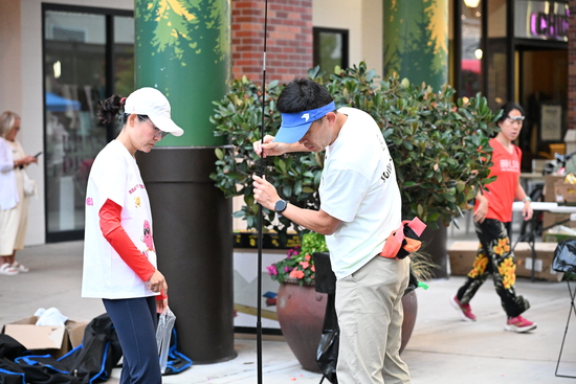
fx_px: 1248
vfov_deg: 17.5
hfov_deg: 26.0
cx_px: 288
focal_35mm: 78
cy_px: 192
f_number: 4
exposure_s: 1/250
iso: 6400
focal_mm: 78
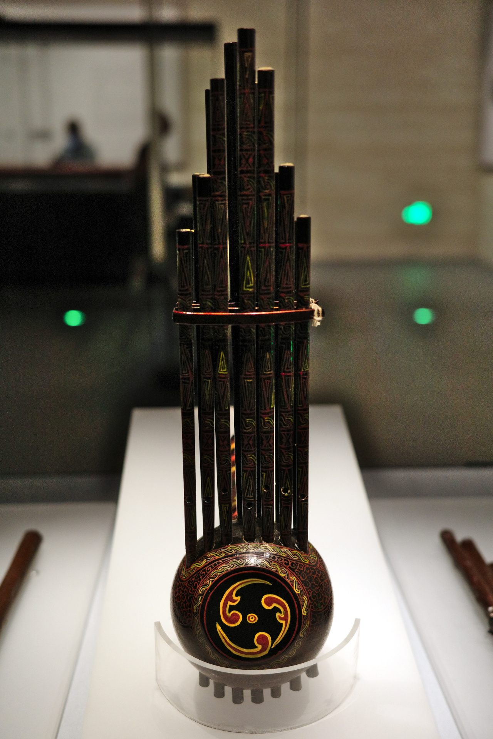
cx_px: 246
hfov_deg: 33.4
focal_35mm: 40
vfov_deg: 48.5
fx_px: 822
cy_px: 370
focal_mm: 26
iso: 1250
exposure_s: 1/40
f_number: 2.8
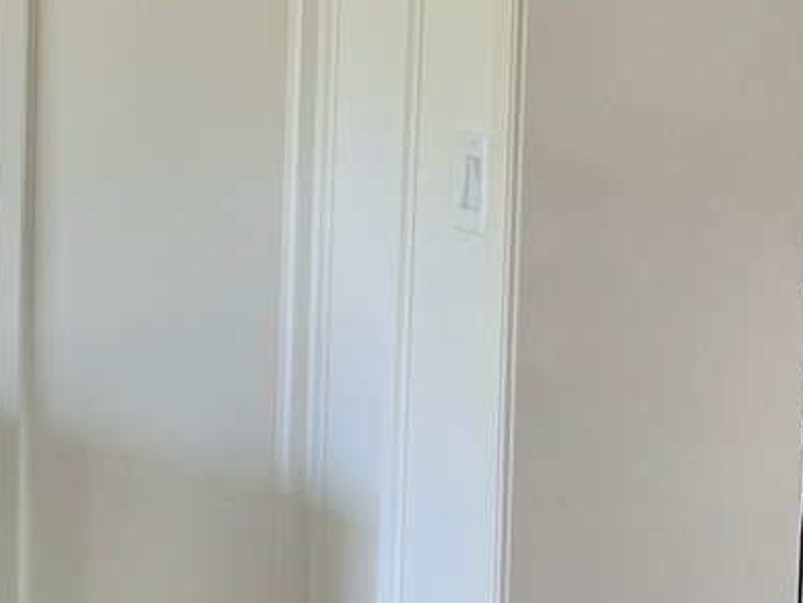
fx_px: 3179
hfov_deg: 13.3
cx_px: -541
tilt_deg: -6.0
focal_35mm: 137
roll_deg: -0.3
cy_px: 213
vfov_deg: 10.8
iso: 64
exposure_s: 1/120
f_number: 1.5
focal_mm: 5.7
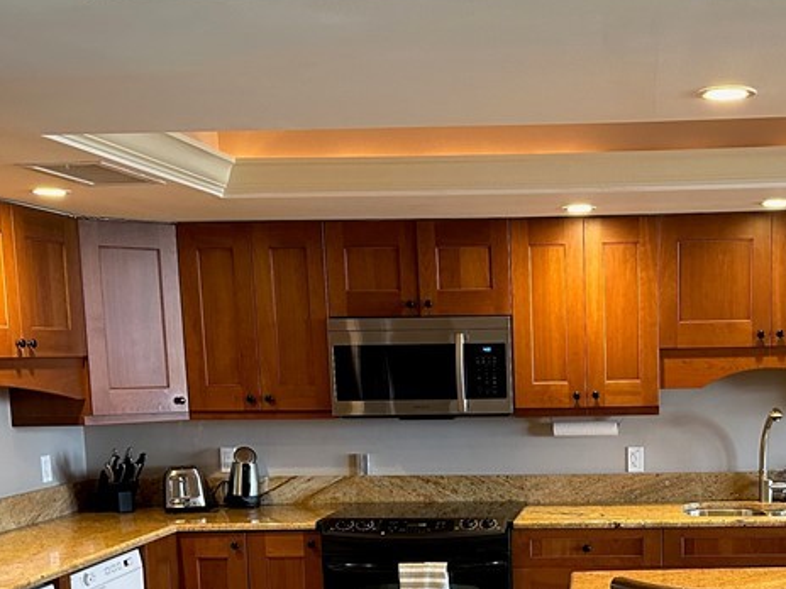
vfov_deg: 26.5
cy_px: 547
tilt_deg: -8.1
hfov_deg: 35.4
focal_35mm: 53
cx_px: 583
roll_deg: +1.0
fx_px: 1203
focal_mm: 6.86
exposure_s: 1/60
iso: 500
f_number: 1.78
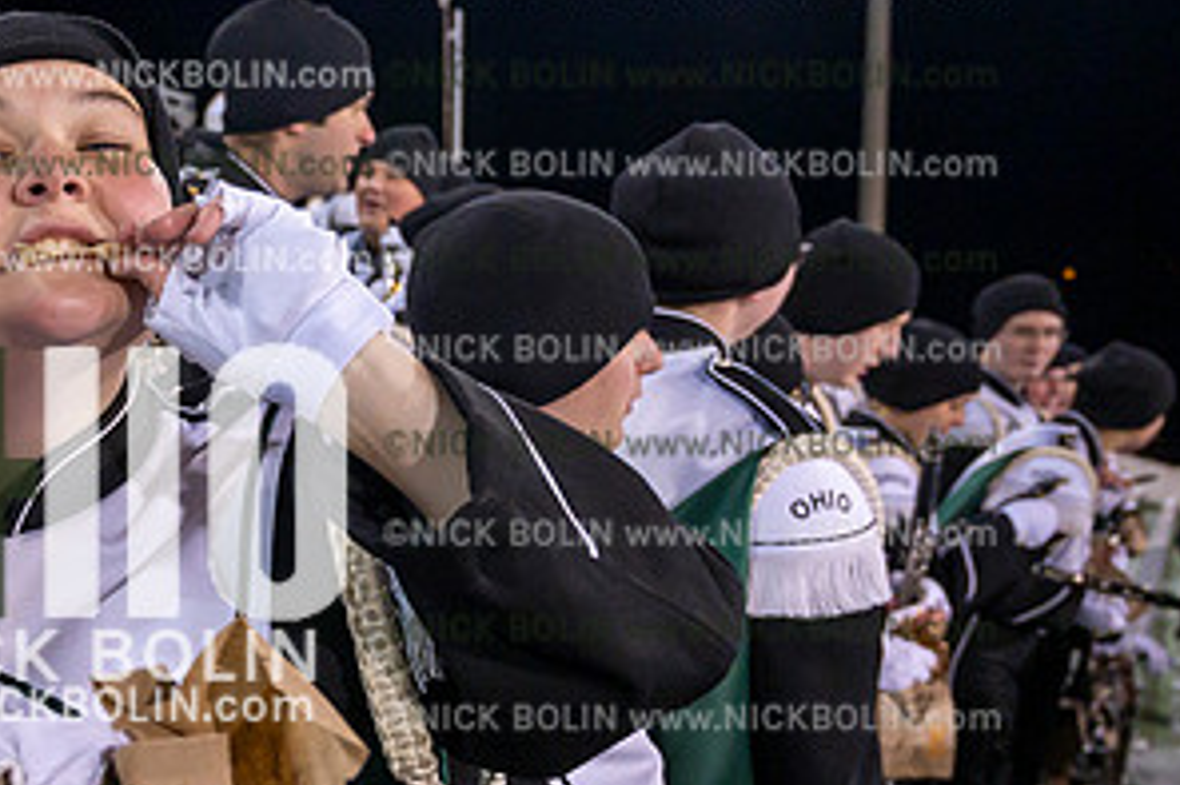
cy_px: 534
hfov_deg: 38.3
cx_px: 64
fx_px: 1540
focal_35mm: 47
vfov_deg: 28.4
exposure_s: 1/640
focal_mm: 24
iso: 5000
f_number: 4.5
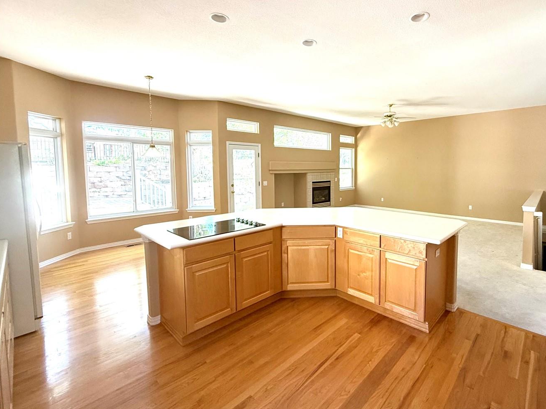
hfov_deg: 89.8
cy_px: 182
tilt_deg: -2.6
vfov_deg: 74.5
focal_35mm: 17
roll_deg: -0.4
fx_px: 268
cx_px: 329
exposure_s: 1/99
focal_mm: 2.22
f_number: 2.2
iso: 200
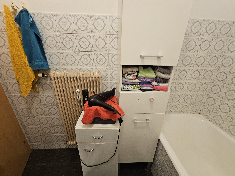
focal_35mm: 13
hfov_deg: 106.2
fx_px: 88
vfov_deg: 89.9
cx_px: 118
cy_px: 88
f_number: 2.2
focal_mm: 2.2
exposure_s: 1/30
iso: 320
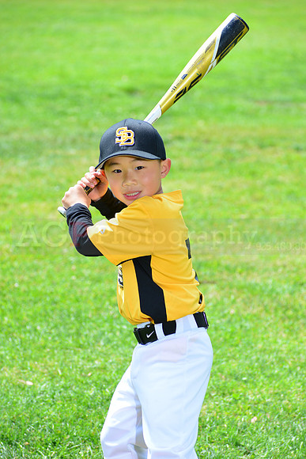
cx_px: 153
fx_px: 2166
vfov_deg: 12.1
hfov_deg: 8.1
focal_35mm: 170
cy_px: 230
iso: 200
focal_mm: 170
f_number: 8
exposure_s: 1/200
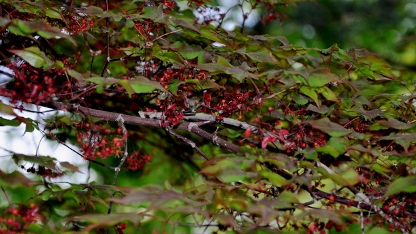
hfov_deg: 10.0
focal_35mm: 216
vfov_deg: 5.6
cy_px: 106
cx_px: 161
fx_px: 2380
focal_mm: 105
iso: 280
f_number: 5.6
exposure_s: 1/200
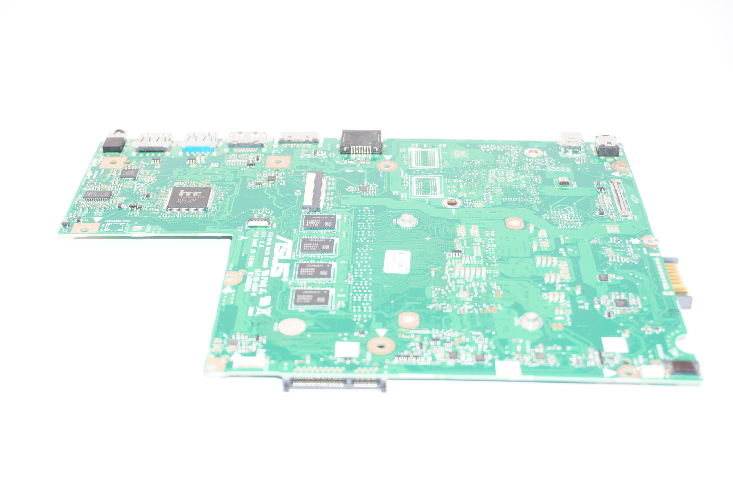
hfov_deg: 36.9
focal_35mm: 54
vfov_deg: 25.0
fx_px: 1099
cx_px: 366
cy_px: 244
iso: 320
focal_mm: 36
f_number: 5.6
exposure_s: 1/80
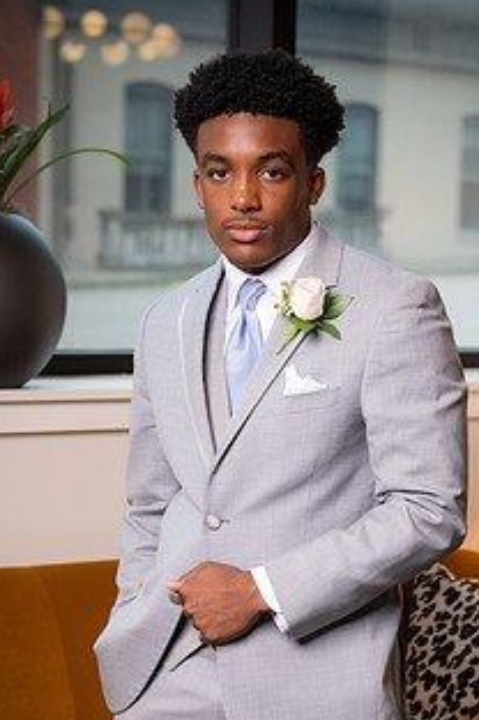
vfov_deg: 24.6
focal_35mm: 82
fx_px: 1640
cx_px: 273
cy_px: 497
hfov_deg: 16.6
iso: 1250
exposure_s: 1/250
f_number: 3.5
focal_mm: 57
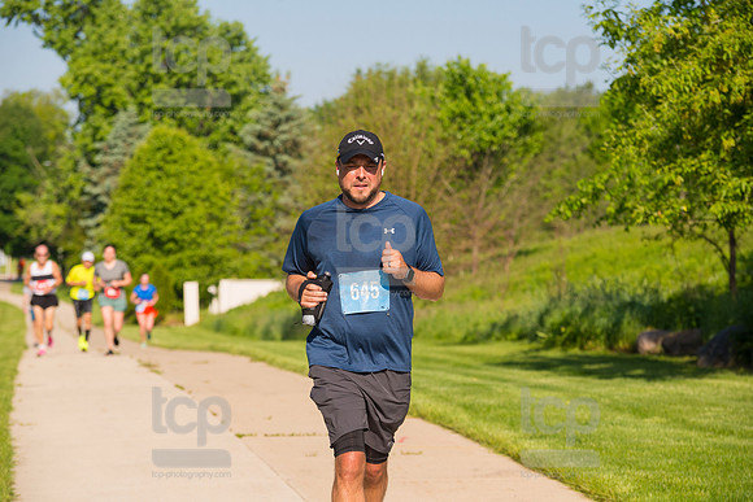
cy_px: 251
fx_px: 2510
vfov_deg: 11.4
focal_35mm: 120
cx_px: 376
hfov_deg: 17.1
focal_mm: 120
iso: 400
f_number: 5.6
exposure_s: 1/2000
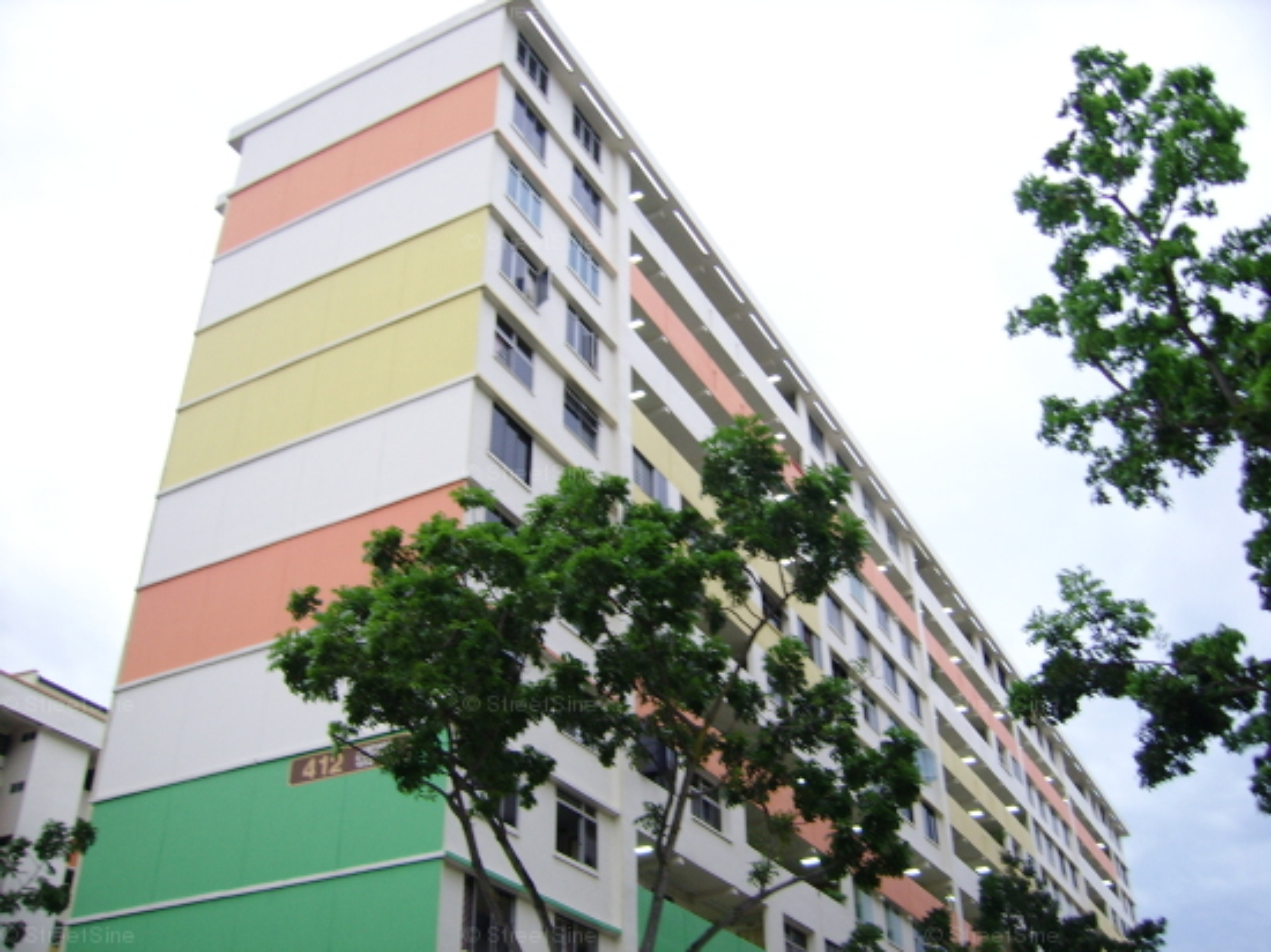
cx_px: 636
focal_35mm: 35
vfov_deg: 40.7
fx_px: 1285
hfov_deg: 52.6
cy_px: 476
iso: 100
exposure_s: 1/24
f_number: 2.8
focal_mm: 5.95
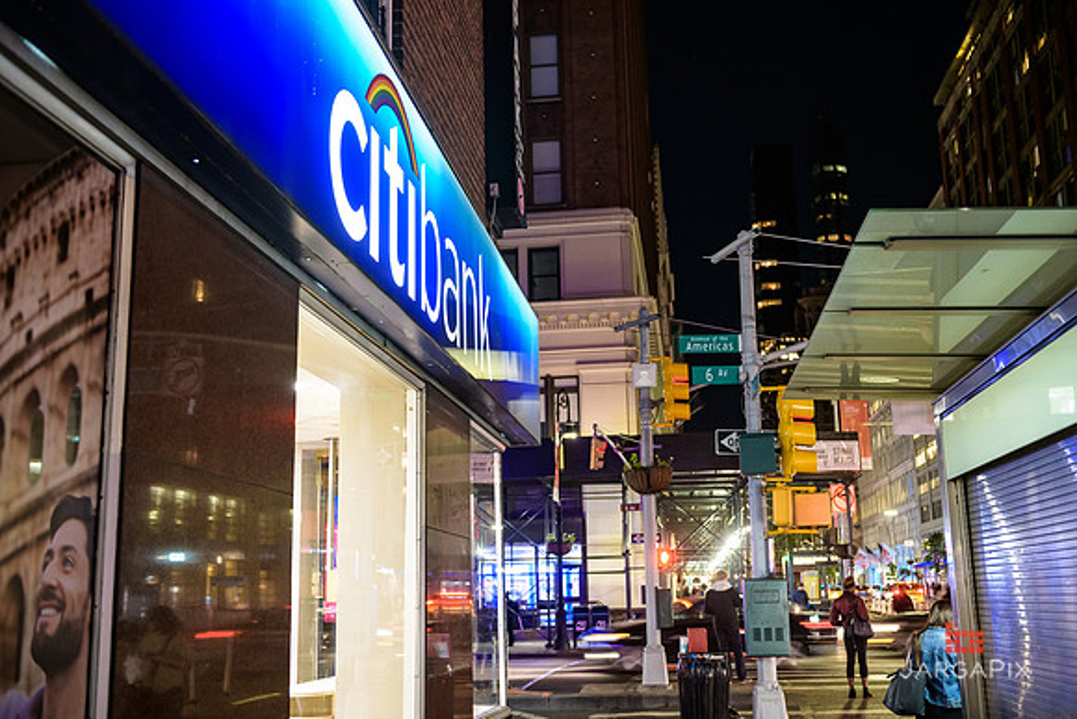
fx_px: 1137
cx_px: 538
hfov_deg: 50.7
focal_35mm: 38
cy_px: 360
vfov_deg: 35.1
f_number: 3.2
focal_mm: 38
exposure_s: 1/13
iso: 1250
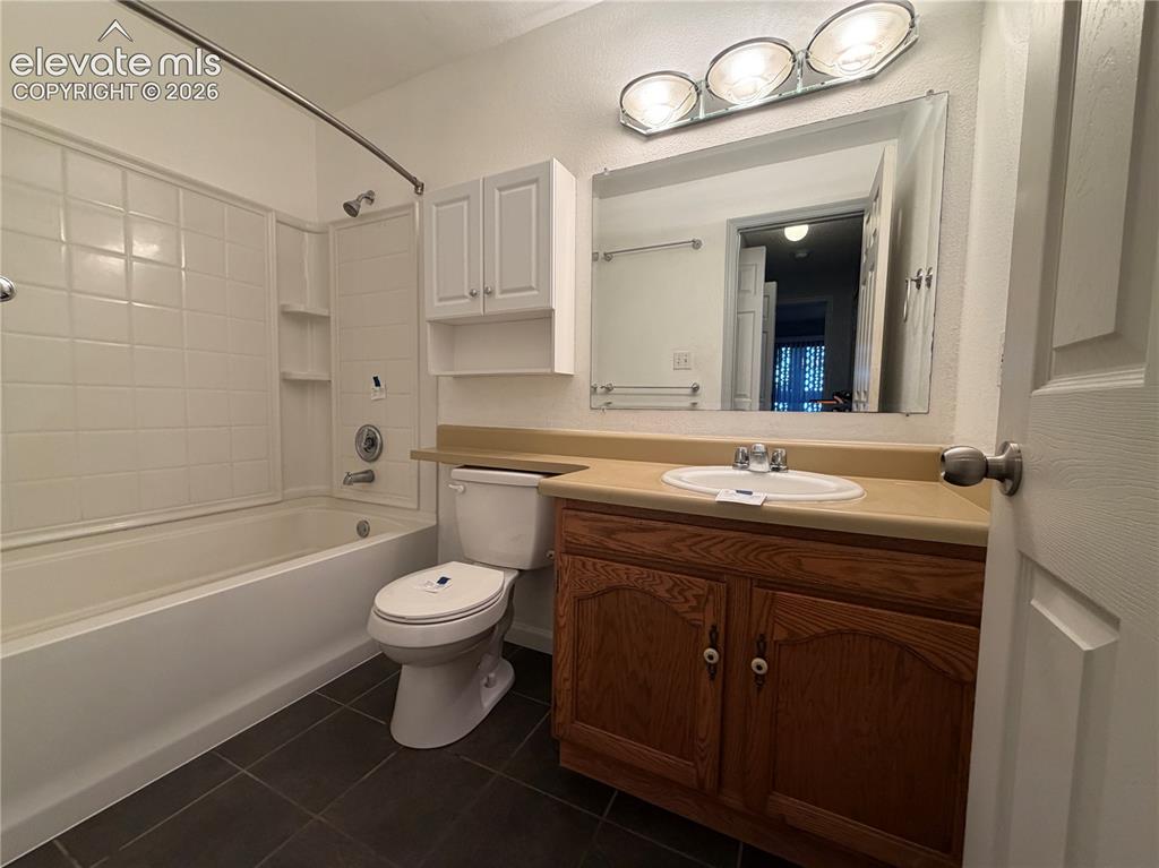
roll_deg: -0.1
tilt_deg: -2.9
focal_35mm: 14
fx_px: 469
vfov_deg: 85.6
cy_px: 434
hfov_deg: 102.1
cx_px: 580
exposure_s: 1/120
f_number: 2.2
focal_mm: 2.22
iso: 200
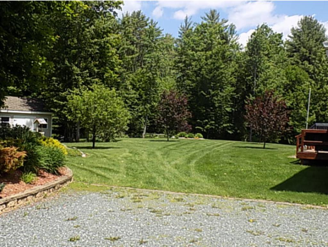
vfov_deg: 35.2
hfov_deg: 45.8
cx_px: 164
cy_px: 124
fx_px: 389
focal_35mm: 41
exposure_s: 1/640
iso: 80
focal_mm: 7.3
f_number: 3.6
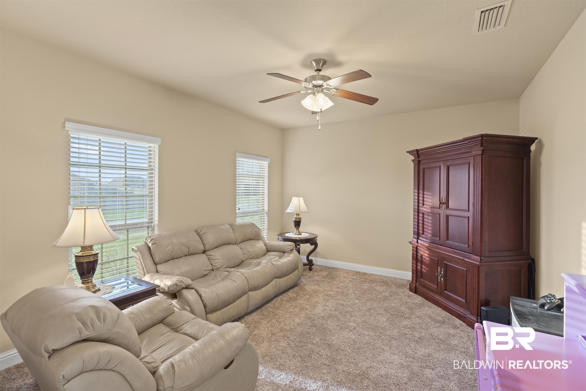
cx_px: 293
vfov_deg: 73.7
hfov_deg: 96.7
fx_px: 260
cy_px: 196
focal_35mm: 16
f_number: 5.6
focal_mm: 16
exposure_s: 1/2
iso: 320
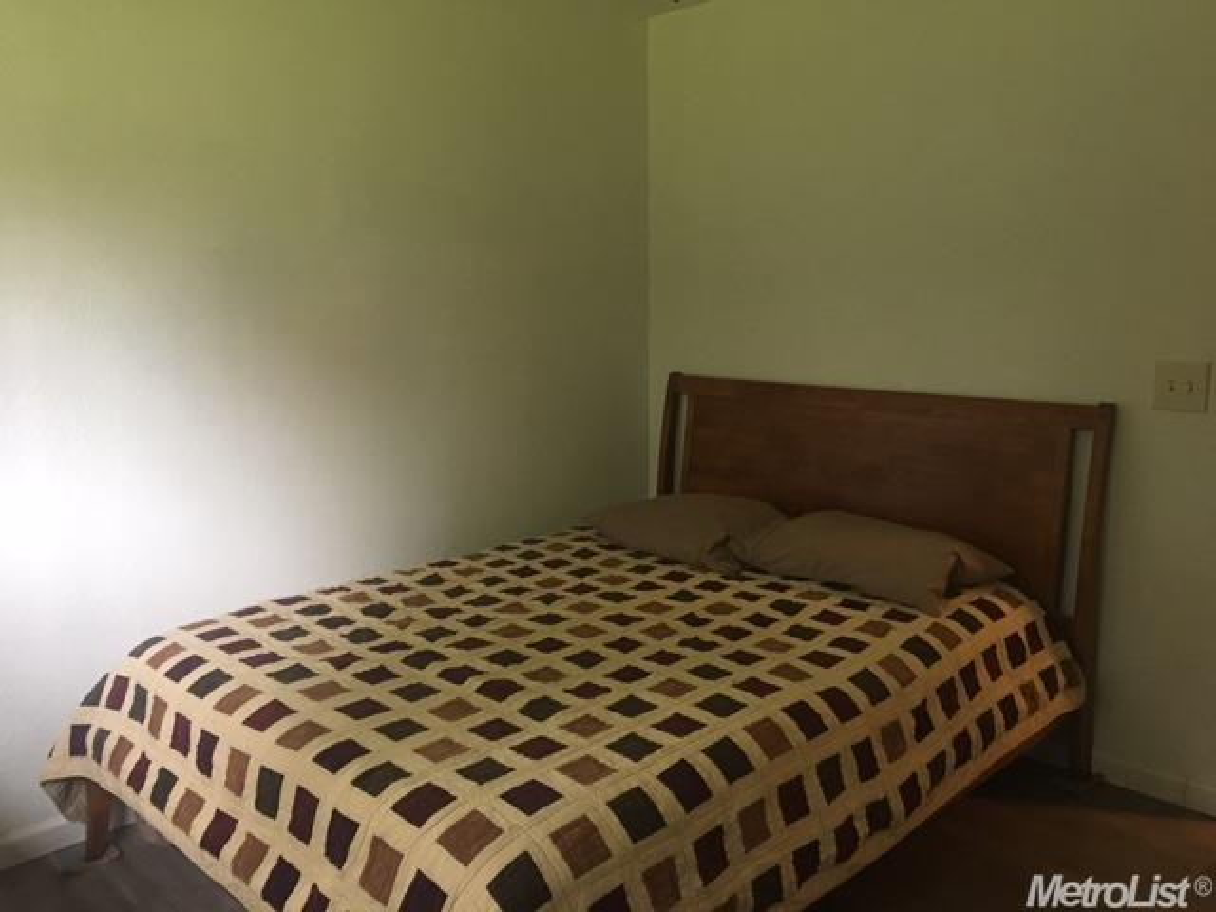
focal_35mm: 29
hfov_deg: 61.7
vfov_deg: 48.2
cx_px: 608
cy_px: 456
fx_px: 1019
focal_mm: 4.15
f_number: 2.2
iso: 80
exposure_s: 1/8
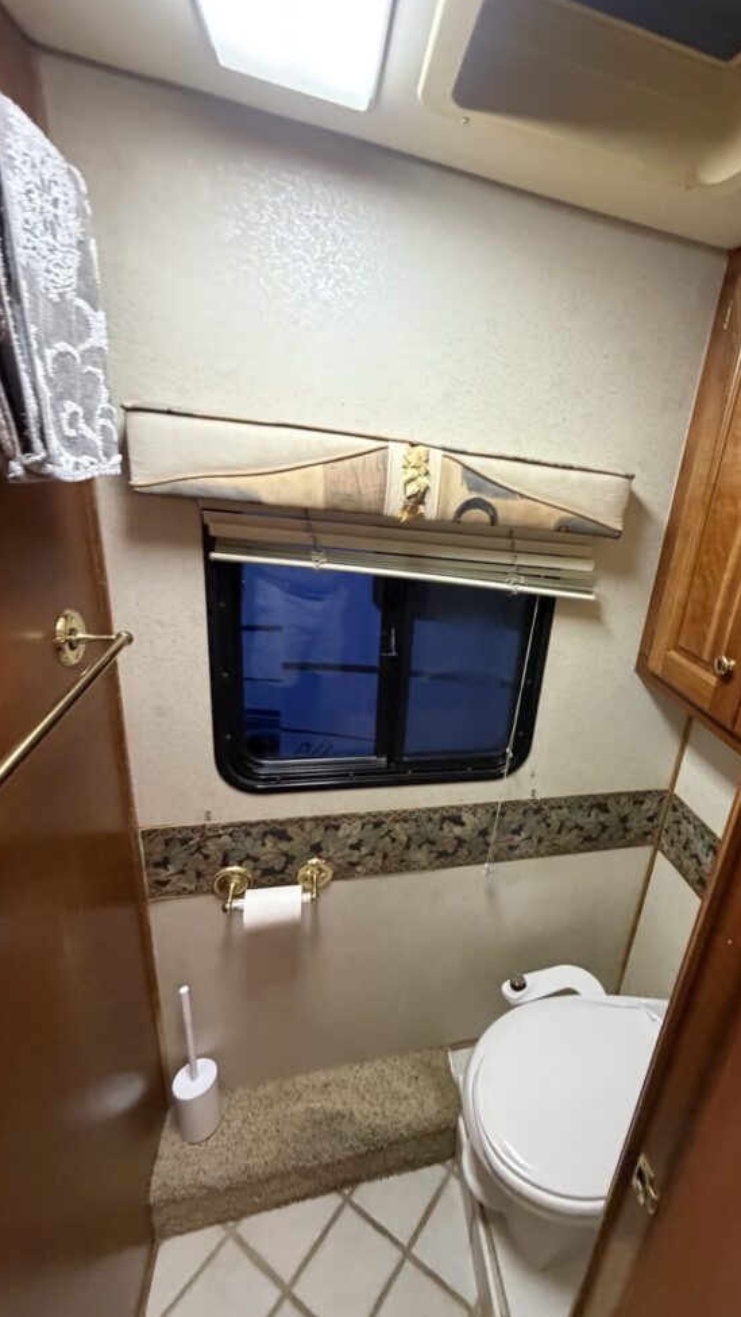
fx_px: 559
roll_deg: -12.7
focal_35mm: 16
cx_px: 506
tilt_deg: -16.7
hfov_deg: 65.0
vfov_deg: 99.4
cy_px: 656
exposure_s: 1/60
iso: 640
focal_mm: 2.22
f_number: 2.2
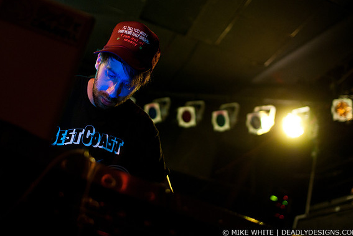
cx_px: 180
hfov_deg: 42.7
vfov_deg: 29.2
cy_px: 118
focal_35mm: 46
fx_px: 451
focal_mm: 30
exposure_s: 1/50
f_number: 1.4
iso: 1000
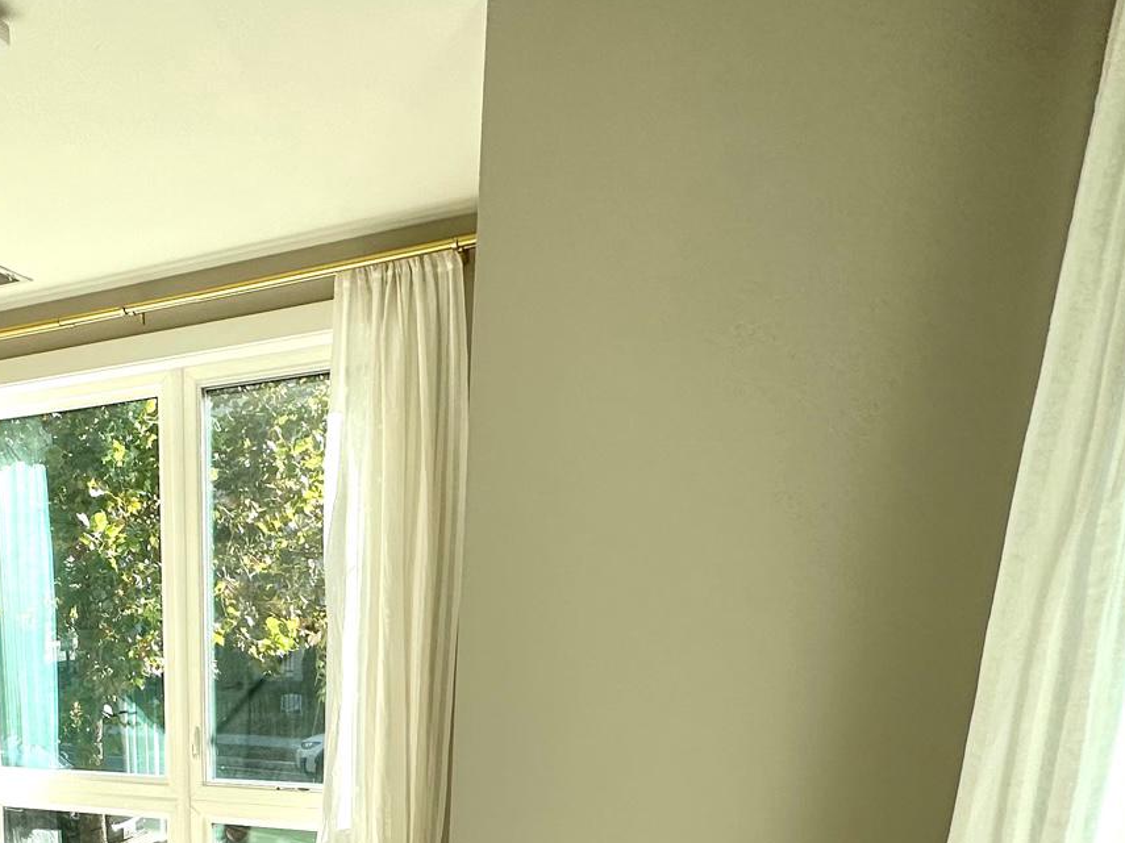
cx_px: 133
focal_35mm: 33
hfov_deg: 49.8
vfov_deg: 37.9
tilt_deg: -14.8
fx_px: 1072
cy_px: 855
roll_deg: +1.3
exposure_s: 1/744
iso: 40
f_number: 2.2
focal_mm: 2.22
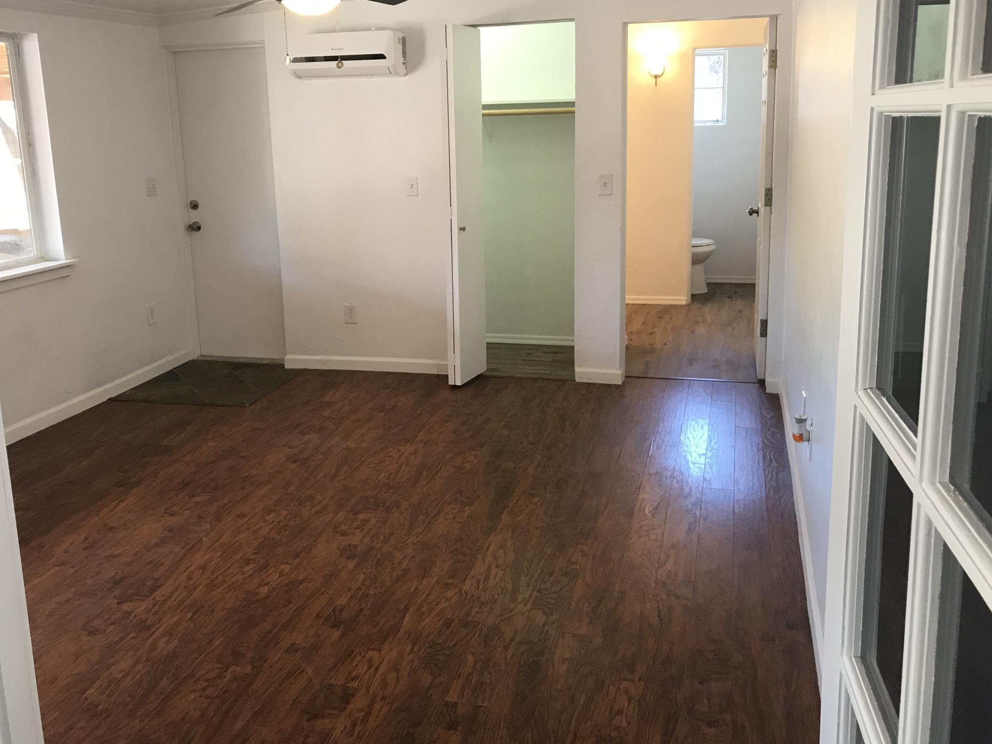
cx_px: 470
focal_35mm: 32
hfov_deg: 56.8
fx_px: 917
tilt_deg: -13.4
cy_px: 320
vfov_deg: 44.1
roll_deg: +1.1
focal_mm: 3.99
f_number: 1.8
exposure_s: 1/30
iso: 40
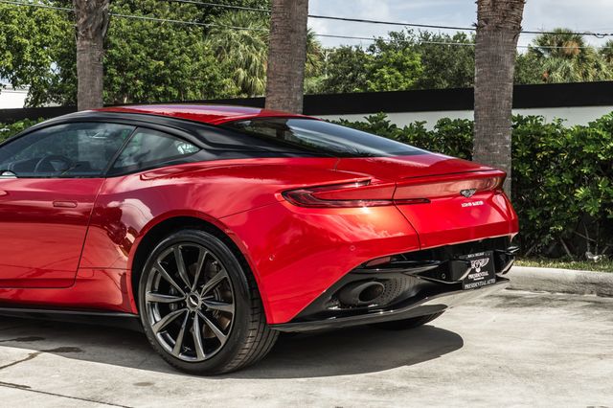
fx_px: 1206
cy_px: 137
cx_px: 174
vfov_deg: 19.1
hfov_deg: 28.2
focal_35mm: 71
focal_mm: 40
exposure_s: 1/160
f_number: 8
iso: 200
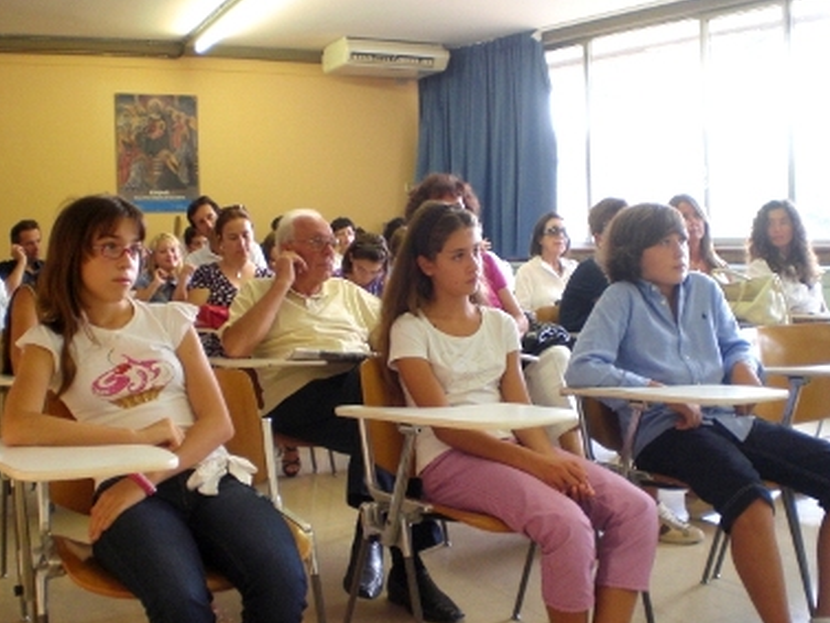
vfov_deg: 36.0
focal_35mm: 40
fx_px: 959
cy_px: 304
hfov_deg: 46.8
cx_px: 411
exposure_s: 1/40
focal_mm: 6.3
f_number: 3.1
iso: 200
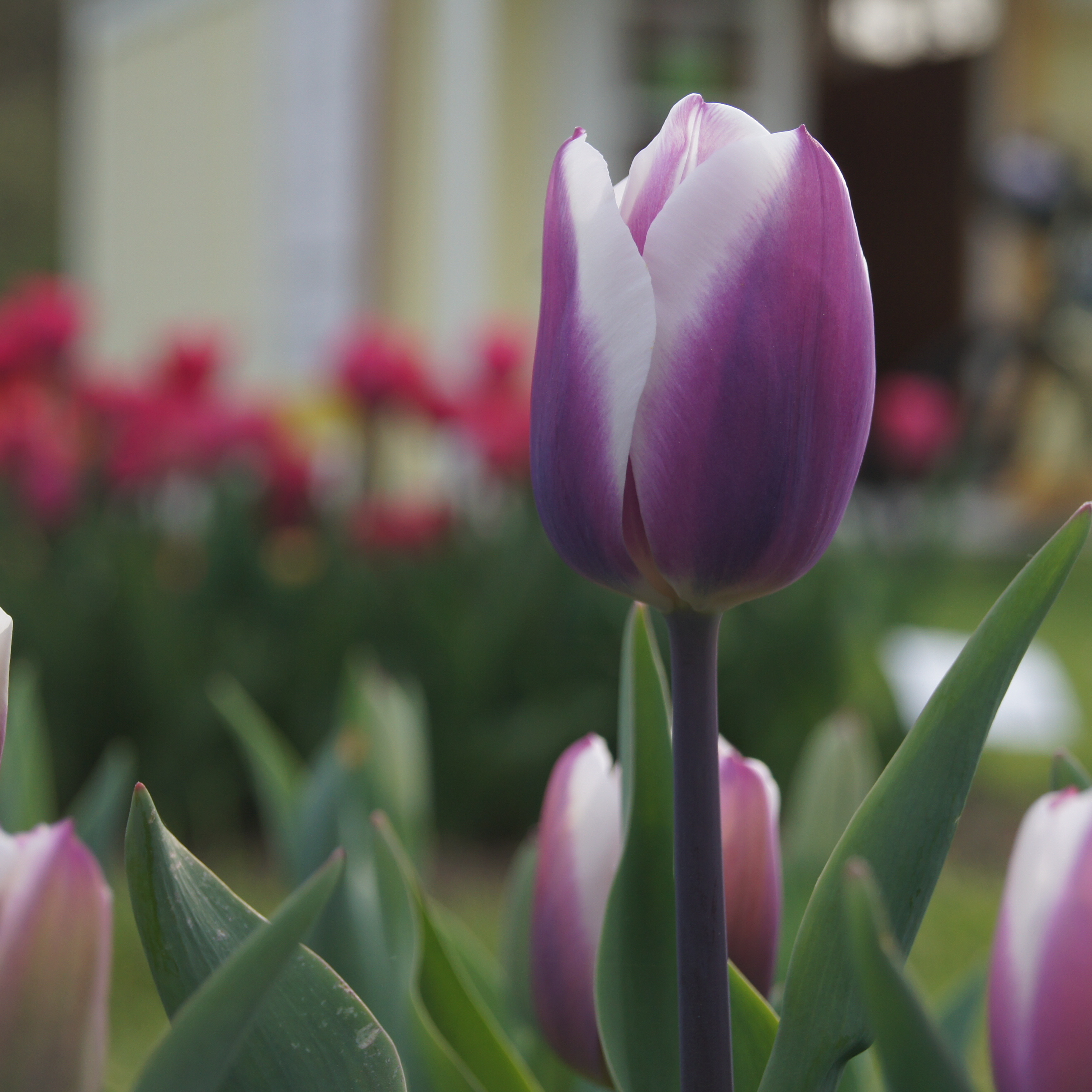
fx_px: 3770
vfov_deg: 16.5
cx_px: 724
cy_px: 547
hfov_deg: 16.4
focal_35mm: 106
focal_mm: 55
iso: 200
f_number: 5.6
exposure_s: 1/320
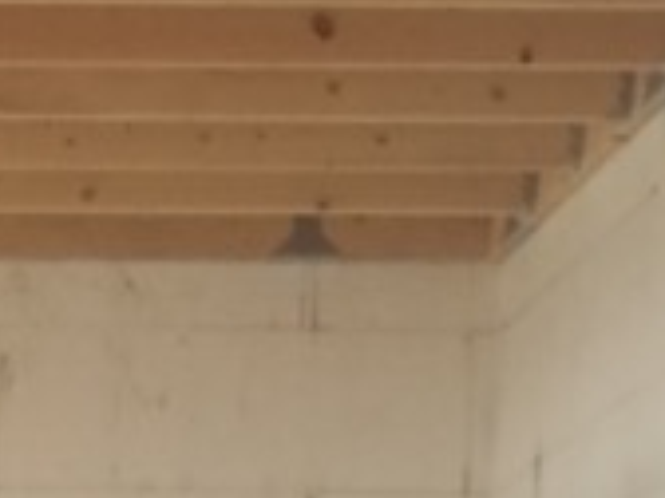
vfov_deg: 7.6
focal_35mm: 177
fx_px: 3400
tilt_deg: -5.2
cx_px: -281
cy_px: 1340
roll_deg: +0.6
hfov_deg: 10.8
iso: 40
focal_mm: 4.15
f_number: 2.2
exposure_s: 1/30
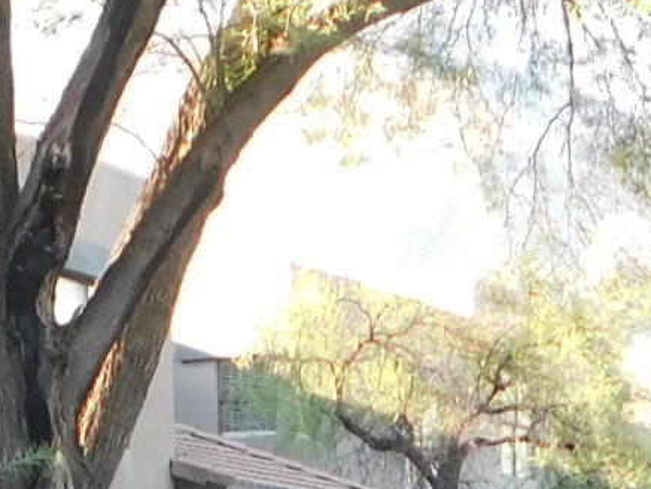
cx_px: 128
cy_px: 1051
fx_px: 3875
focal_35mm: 206
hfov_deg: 9.6
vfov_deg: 6.9
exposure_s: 1/80
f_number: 3.2
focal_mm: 5.3
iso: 125
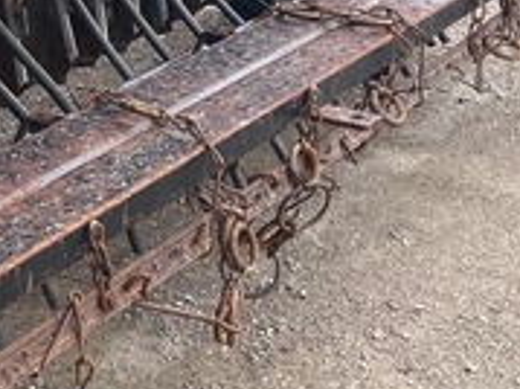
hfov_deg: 15.9
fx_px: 1741
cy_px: 26
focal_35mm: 116
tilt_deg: -22.5
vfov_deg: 12.6
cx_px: -192
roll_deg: -2.6
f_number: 1.8
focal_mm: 4.25
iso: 32
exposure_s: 1/441
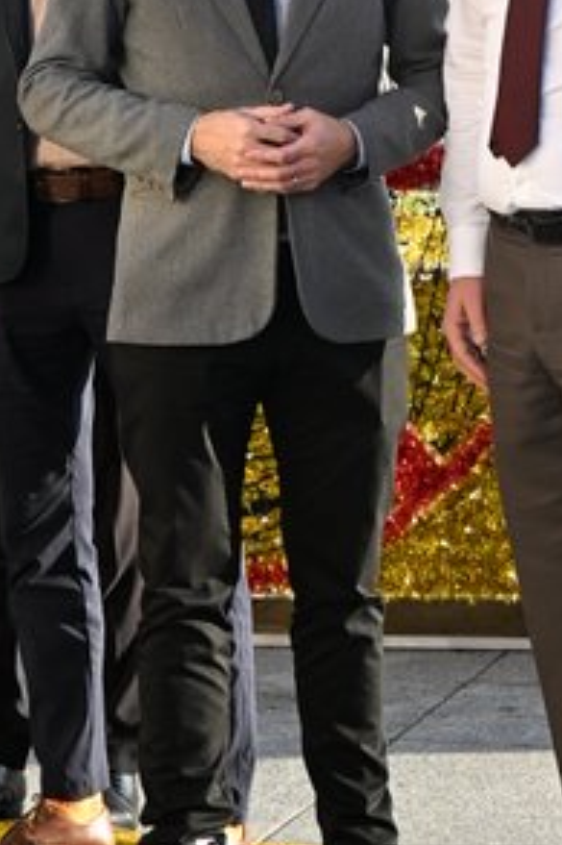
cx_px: 33
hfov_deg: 7.2
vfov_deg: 10.6
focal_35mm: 189
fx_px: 4424
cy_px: -386
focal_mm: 34.5
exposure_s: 1/250
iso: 250
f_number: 6.3
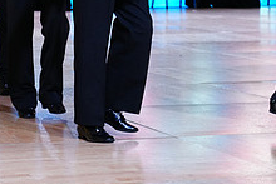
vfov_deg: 7.6
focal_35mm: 179
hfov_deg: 11.2
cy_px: -56
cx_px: -83
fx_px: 1373
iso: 1600
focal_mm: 68
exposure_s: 1/500
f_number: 4
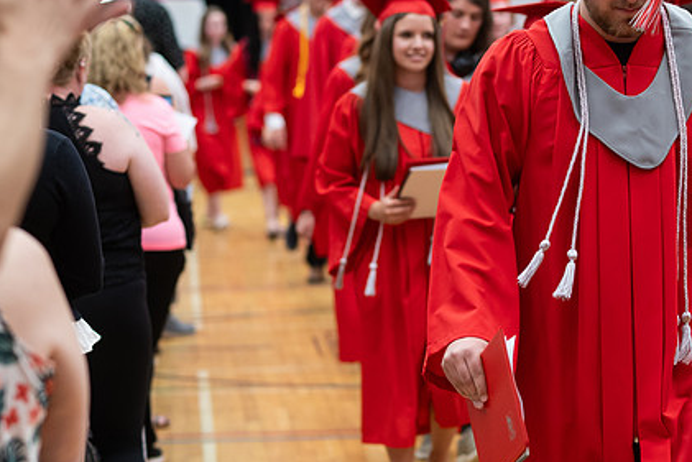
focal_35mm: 157
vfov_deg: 8.7
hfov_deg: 13.0
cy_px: 229
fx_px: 3019
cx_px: 545
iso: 1000
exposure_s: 1/200
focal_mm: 85
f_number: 2.8
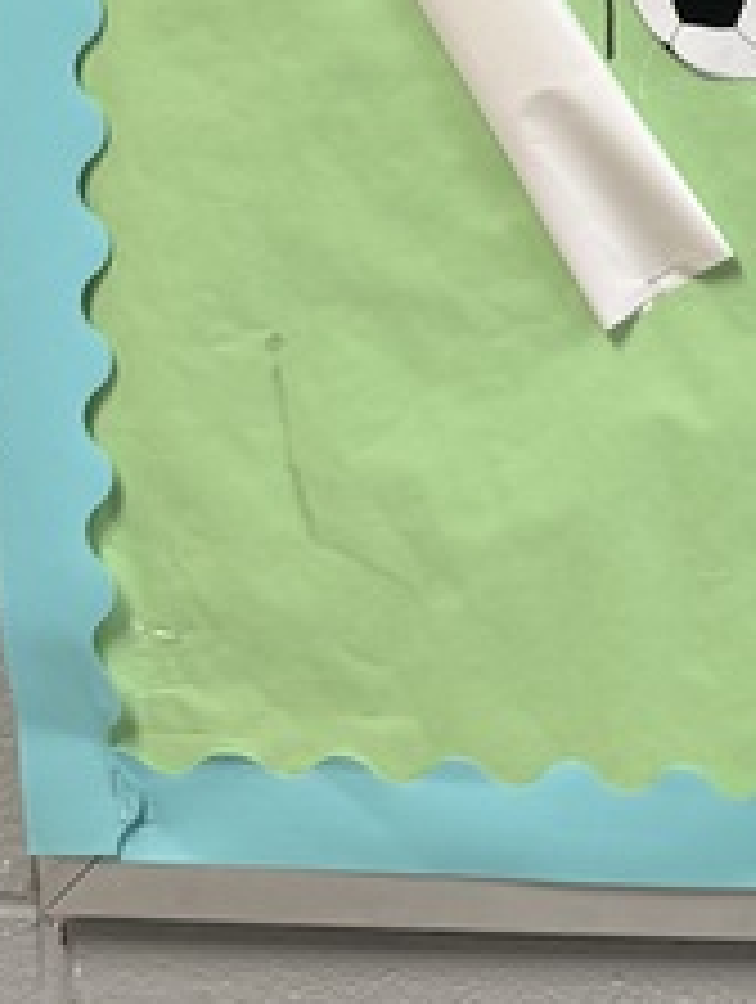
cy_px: -153
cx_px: 1346
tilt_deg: -7.0
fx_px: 3194
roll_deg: -0.3
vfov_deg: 17.2
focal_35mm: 110
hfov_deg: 12.4
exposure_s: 1/60
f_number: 1.78
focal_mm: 6.76
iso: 160
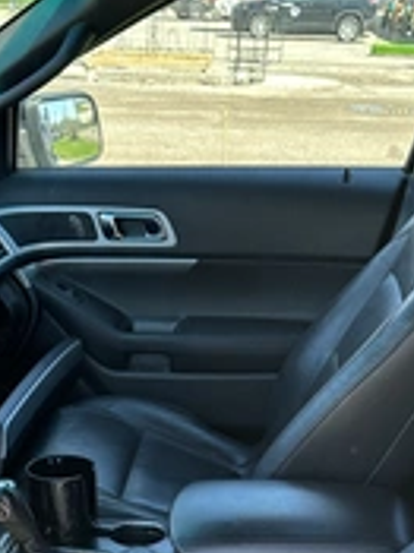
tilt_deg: -35.1
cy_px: 559
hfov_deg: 26.3
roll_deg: -1.1
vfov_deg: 32.1
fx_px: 878
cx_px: 130
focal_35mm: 55
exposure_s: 1/344
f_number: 1.78
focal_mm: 6.86
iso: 80
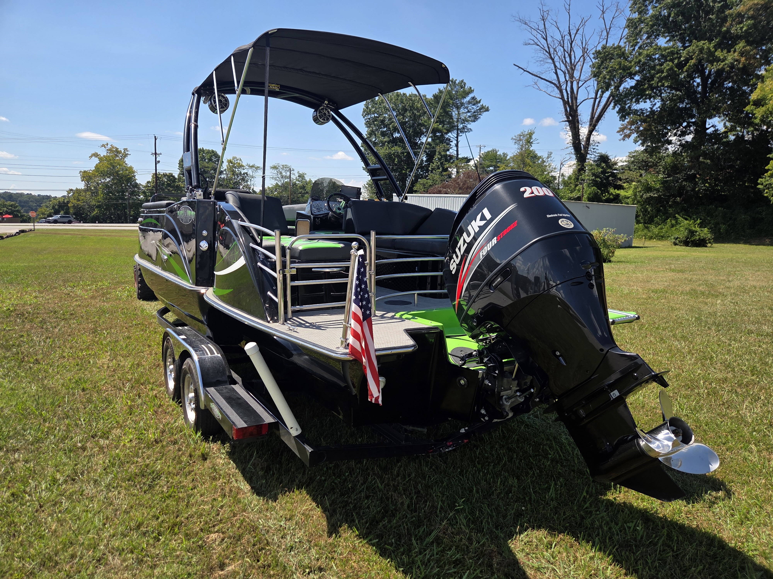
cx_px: 386
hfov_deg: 73.9
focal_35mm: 23
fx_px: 514
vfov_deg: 58.9
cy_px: 290
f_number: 1.8
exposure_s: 1/3493
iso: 80
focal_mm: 5.4
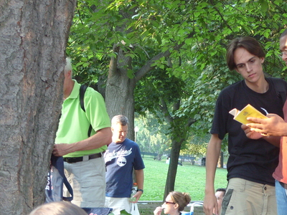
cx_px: 221
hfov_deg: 14.4
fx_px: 1128
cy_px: 67
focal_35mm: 136
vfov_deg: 10.9
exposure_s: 1/60
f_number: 3.4
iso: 200
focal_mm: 18.9
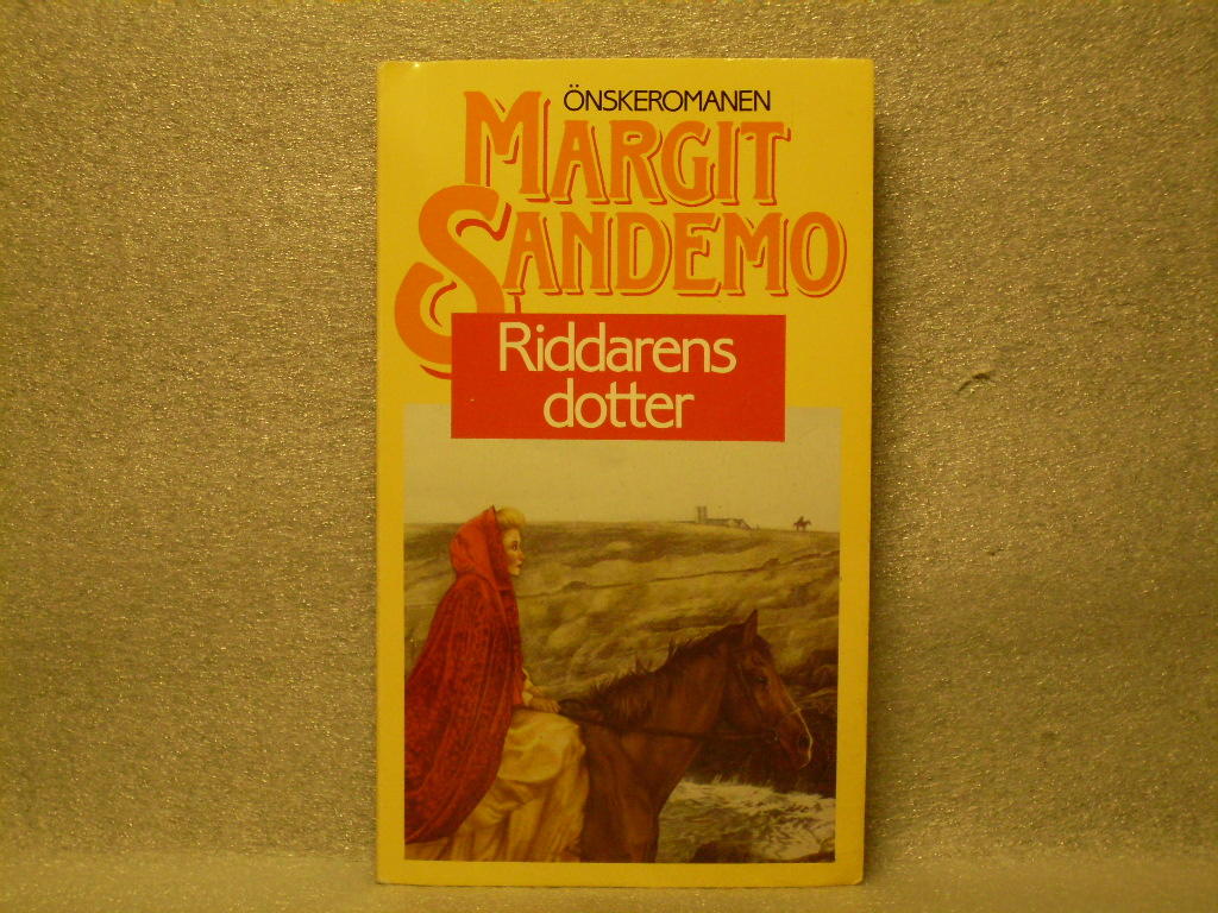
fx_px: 3237
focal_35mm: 92
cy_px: 456
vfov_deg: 16.1
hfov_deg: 21.3
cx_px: 609
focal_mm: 15.3
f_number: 4.4
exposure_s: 1/30
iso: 200
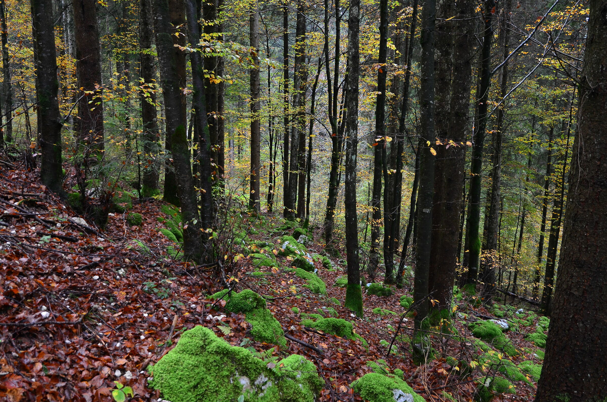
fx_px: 505
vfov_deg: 43.4
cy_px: 201
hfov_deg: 62.0
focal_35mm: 30
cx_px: 304
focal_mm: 20
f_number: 6.3
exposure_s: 1/40
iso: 400
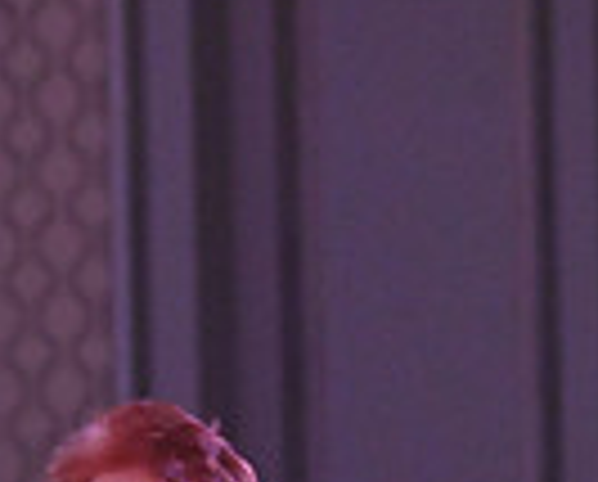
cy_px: 1099
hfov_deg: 2.6
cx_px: -142
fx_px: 13410
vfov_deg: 2.0
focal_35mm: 756
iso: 5000
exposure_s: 1/400
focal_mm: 185
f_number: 7.1
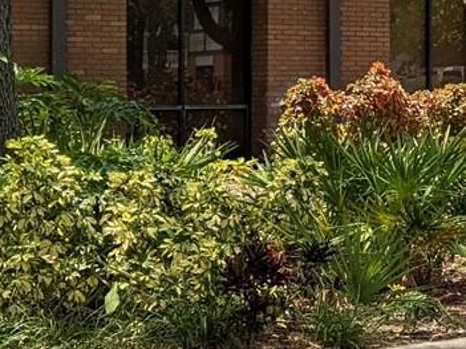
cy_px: 50
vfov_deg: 12.0
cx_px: 771
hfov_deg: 14.5
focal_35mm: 123
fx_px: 1655
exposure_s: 1/1381
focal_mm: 4.44
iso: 48
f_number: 1.8
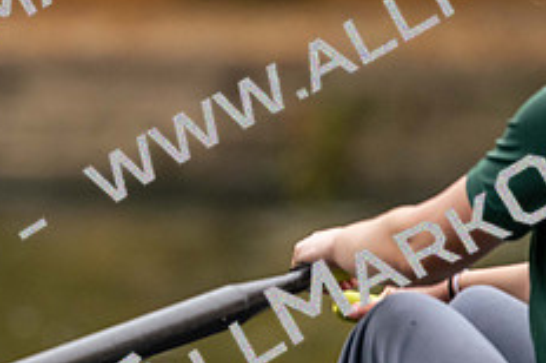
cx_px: -87
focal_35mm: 1002
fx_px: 15176
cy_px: 242
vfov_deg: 1.4
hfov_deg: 2.1
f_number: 4.5
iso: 3200
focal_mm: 400
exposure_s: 1/2500
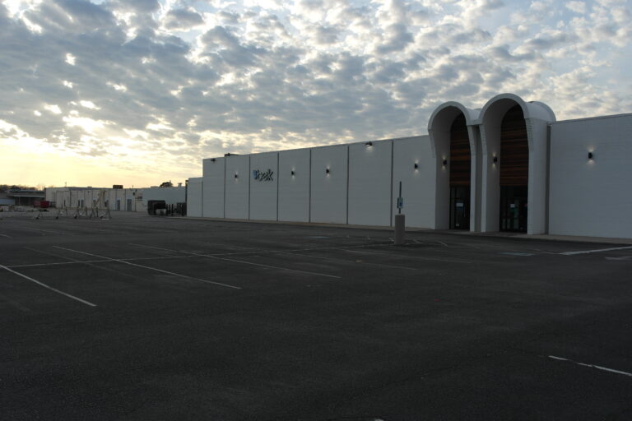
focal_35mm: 30
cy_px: 210
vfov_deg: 43.6
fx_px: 527
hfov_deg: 61.9
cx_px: 316
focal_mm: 20
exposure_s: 1/250
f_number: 6.3
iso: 100
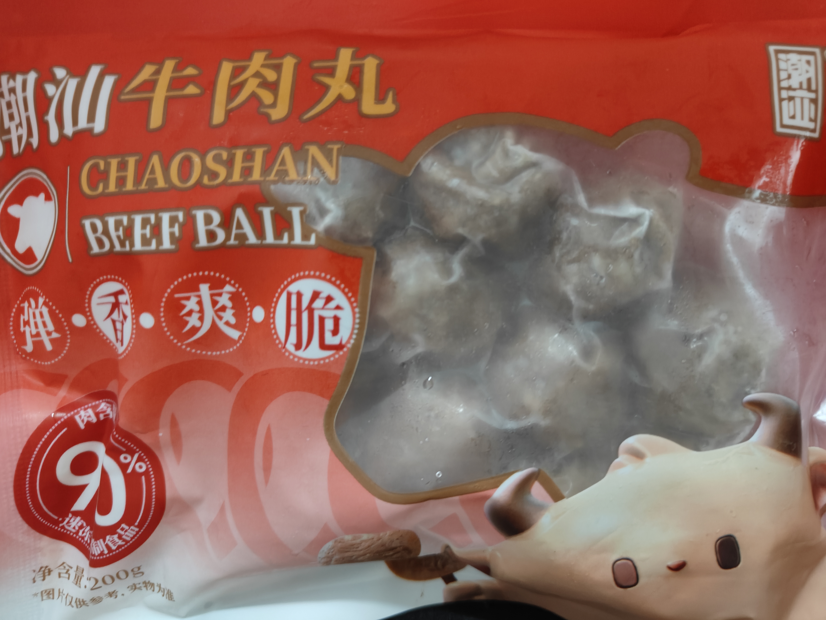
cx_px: 413
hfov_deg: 71.6
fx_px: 573
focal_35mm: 24
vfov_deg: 56.8
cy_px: 310
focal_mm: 5.59
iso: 500
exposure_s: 1/37
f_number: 1.8
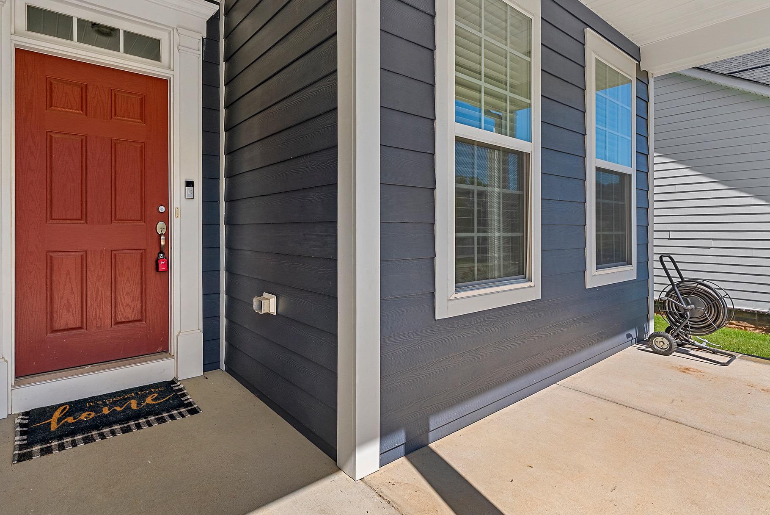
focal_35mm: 18
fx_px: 385
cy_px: 232
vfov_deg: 67.3
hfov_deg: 89.5
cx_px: 338
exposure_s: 1/100
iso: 800
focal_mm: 16
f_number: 8
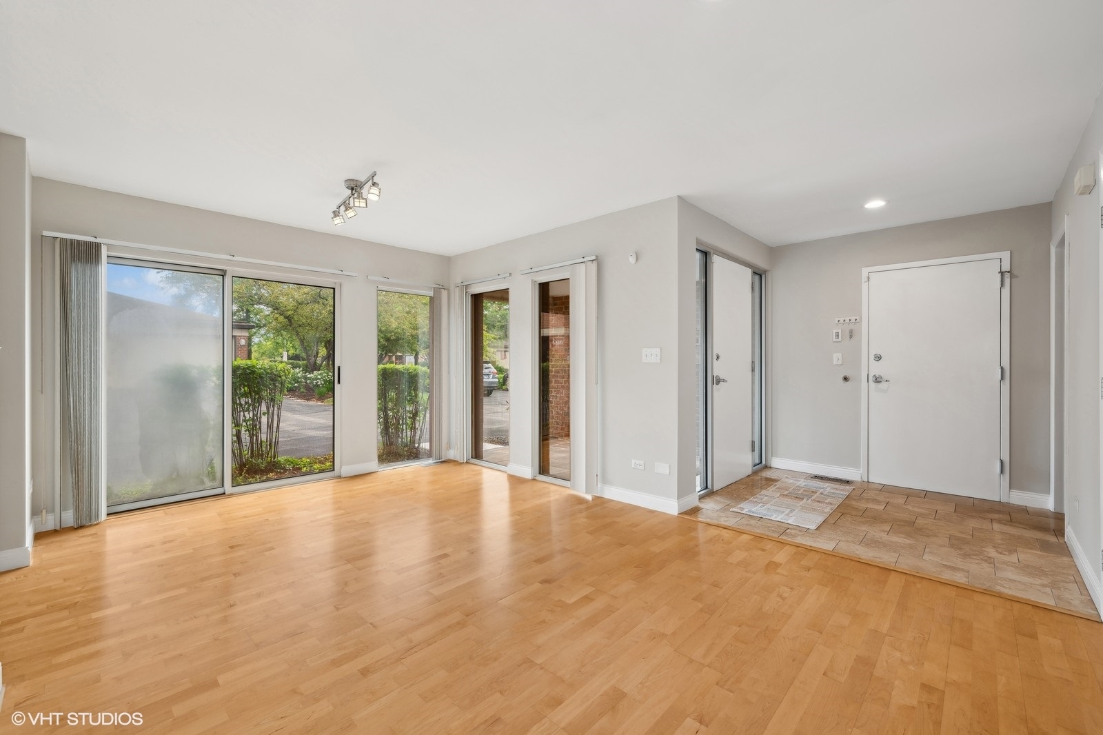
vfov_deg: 81.2
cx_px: 552
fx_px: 429
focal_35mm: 14
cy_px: 368
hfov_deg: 104.3
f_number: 8
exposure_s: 1/6
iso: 200
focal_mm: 14
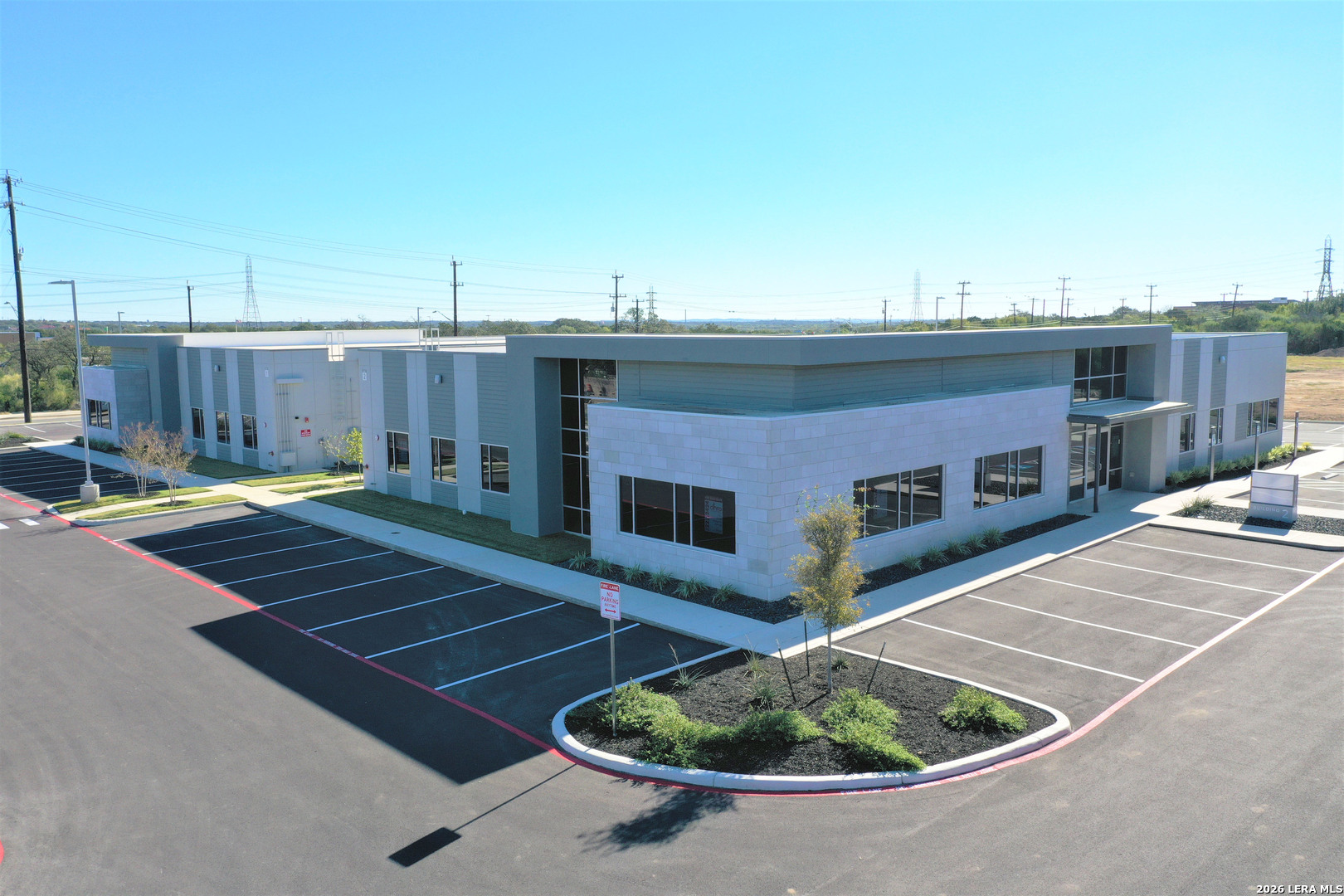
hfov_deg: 65.5
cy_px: 448
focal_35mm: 28
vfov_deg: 46.4
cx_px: 672
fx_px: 1045
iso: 100
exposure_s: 1/500
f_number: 5.6
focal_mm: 10.26
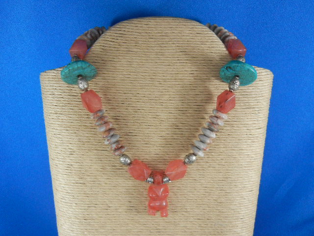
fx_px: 354
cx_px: 157
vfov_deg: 36.8
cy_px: 118
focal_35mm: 39
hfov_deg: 47.9
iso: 651
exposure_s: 1/30
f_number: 7.4
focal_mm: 7.1
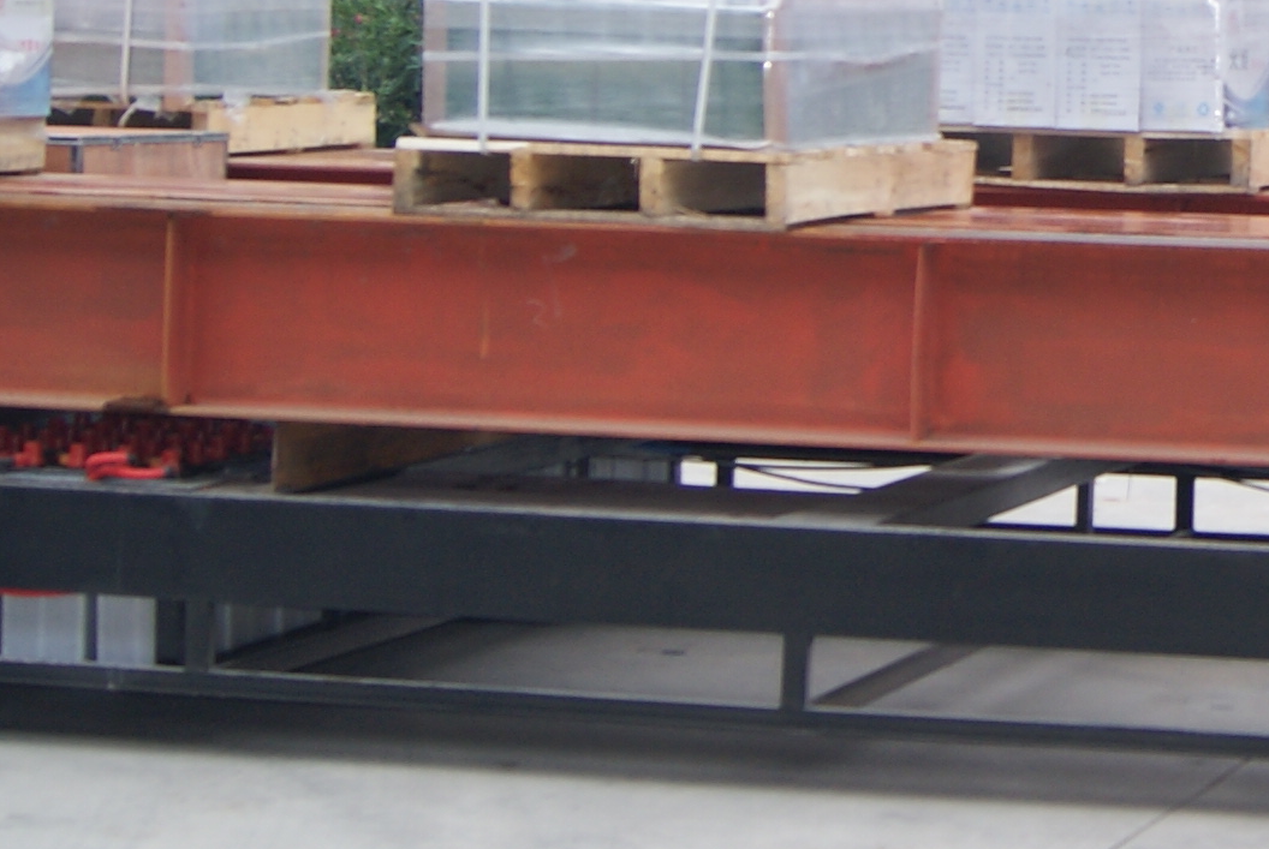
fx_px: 3882
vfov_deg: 12.2
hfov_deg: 17.4
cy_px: -174
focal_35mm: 110
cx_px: 1680
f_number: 4
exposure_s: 1/160
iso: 125
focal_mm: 20
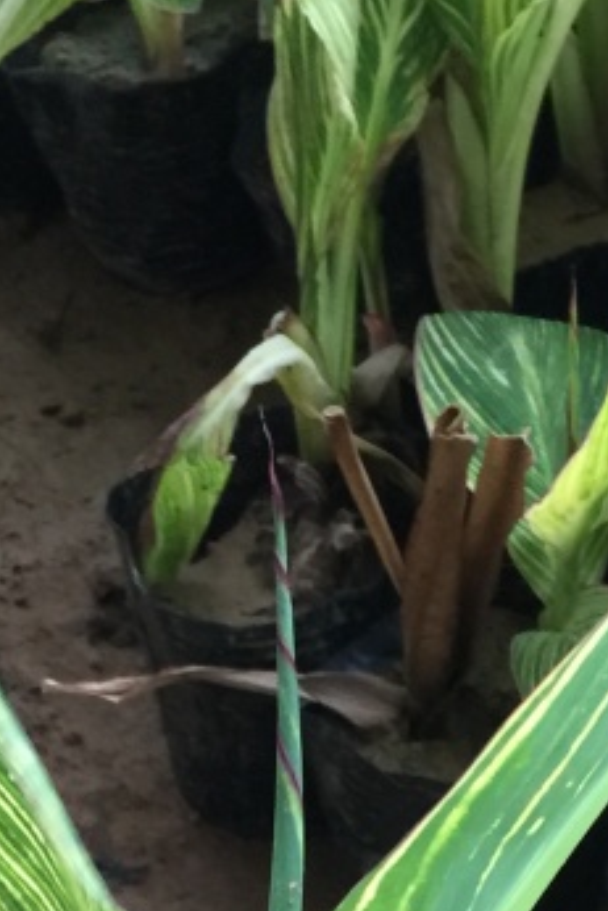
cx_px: 274
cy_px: 1252
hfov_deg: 14.7
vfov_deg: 19.8
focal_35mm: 93
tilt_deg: -56.3
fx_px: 2353
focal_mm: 4.15
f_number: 2.2
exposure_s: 1/17
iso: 80
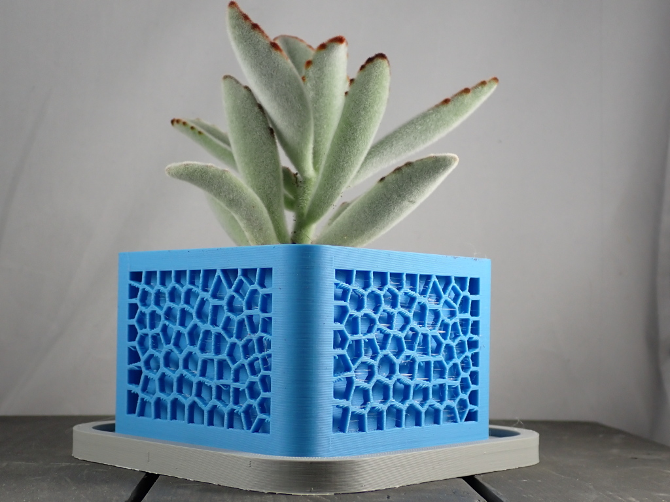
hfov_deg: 42.9
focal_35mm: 44
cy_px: 251
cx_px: 335
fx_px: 852
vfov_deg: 32.9
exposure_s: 1/100
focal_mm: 7.84
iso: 200
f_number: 2.9
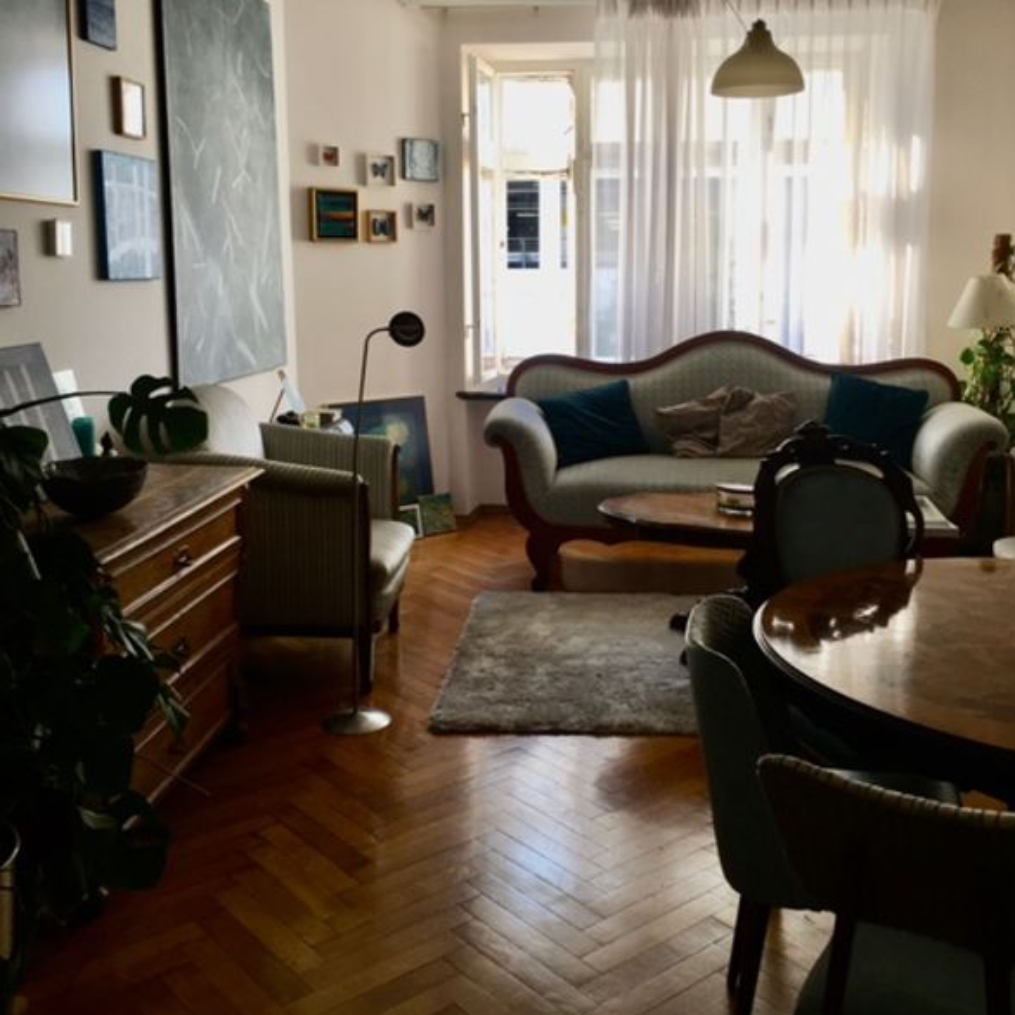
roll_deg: +0.1
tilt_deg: -7.8
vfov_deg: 47.1
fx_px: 1161
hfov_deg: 47.2
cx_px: 518
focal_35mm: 35
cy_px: 430
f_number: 2.2
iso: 32
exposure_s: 1/50
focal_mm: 4.15
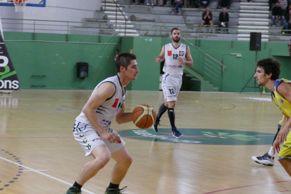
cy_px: 113
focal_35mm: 121
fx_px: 978
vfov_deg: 11.3
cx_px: 162
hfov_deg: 16.9
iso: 3200
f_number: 3.8
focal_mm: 35.42
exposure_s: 1/250
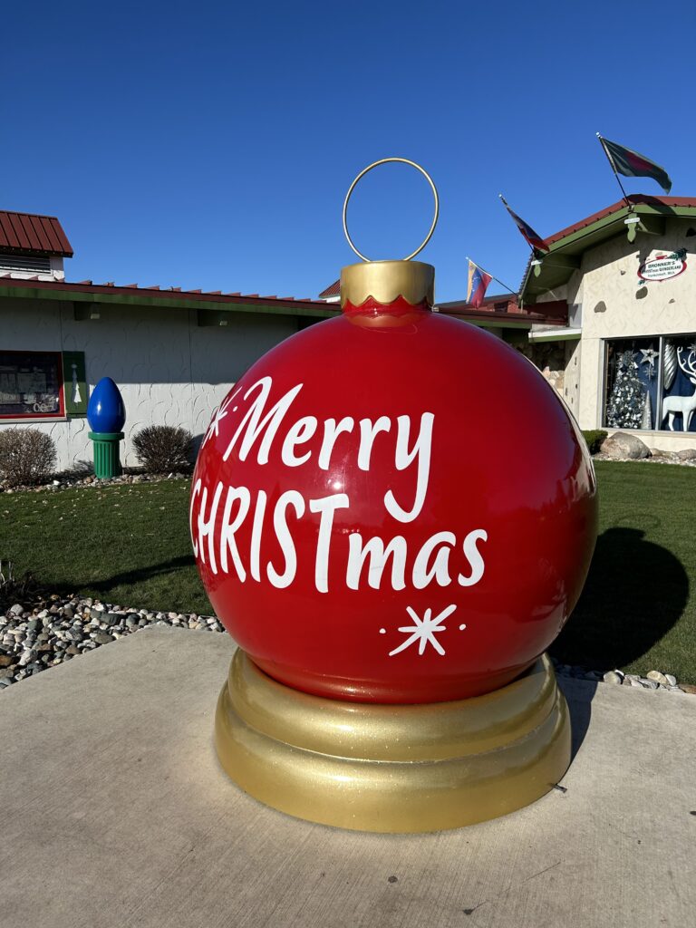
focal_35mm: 26
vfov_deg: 67.3
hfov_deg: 53.1
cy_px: 464
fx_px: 697
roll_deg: +1.5
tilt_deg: -8.1
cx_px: 348
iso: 50
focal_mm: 5.7
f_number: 1.5
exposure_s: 1/6993
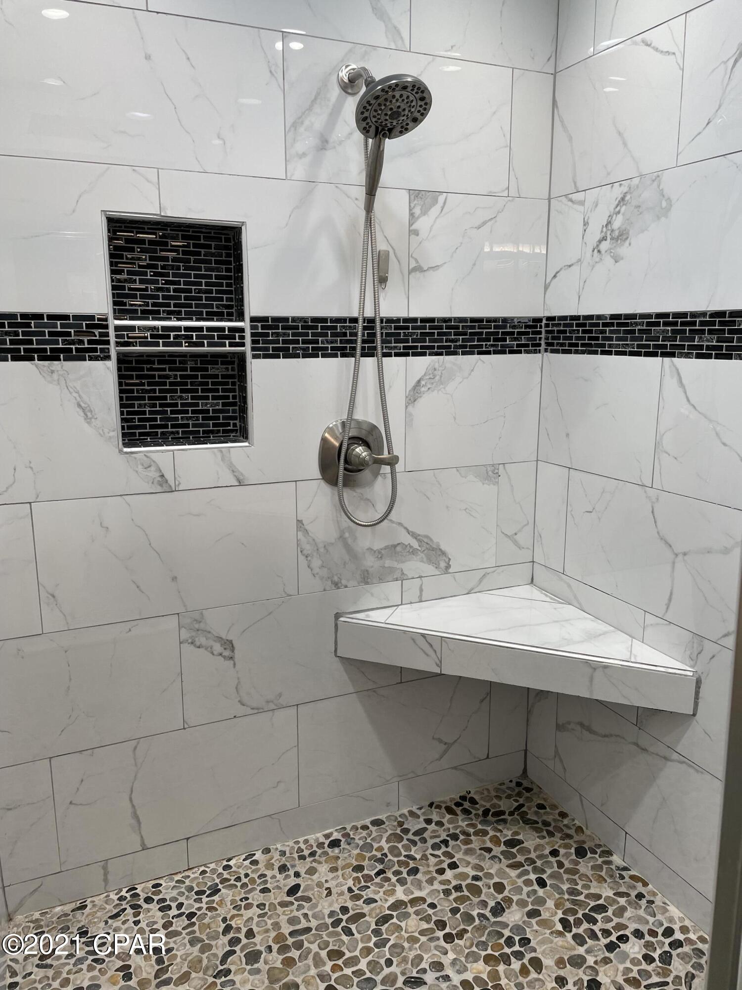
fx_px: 743
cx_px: 371
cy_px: 495
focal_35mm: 26
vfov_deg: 67.3
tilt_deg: -11.7
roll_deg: +0.3
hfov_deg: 53.1
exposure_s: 1/120
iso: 50
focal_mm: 4.2
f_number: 1.6
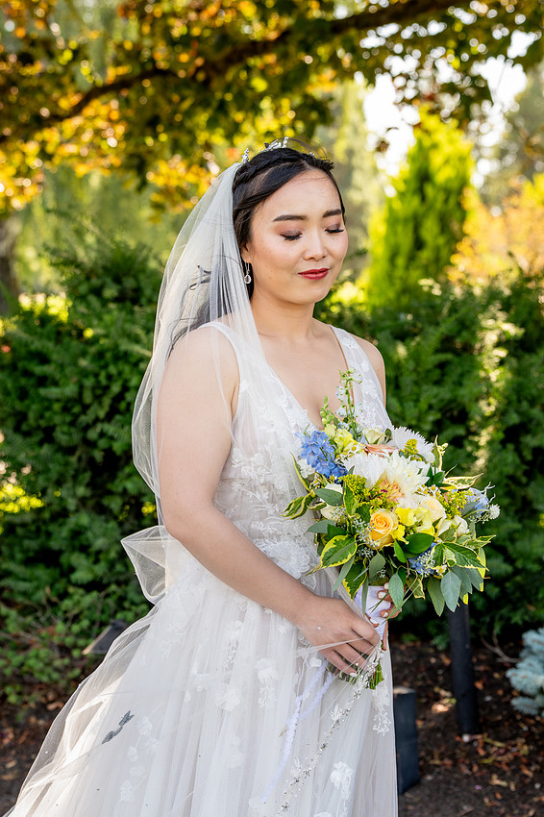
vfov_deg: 21.9
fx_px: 2110
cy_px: 408
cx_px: 272
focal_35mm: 93
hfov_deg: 14.7
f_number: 4
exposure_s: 1/400
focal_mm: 62
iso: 500
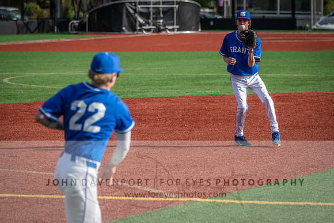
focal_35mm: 251
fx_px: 2329
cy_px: 104
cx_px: 191
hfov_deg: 8.2
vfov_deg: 5.5
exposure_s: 1/2000
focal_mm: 195
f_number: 5.3
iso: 360
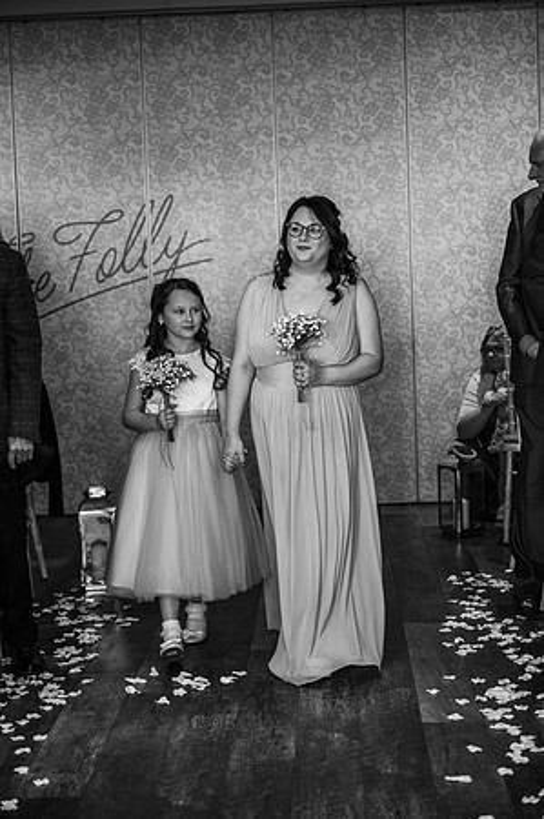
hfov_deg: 19.4
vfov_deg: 28.9
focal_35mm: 70
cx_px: 272
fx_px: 1590
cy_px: 410
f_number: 2.8
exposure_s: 1/200
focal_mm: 70
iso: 1600
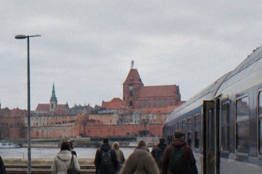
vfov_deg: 29.0
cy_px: 146
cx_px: 112
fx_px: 327
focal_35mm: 45
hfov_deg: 43.5
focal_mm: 24
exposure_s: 1/200
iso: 400
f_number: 11
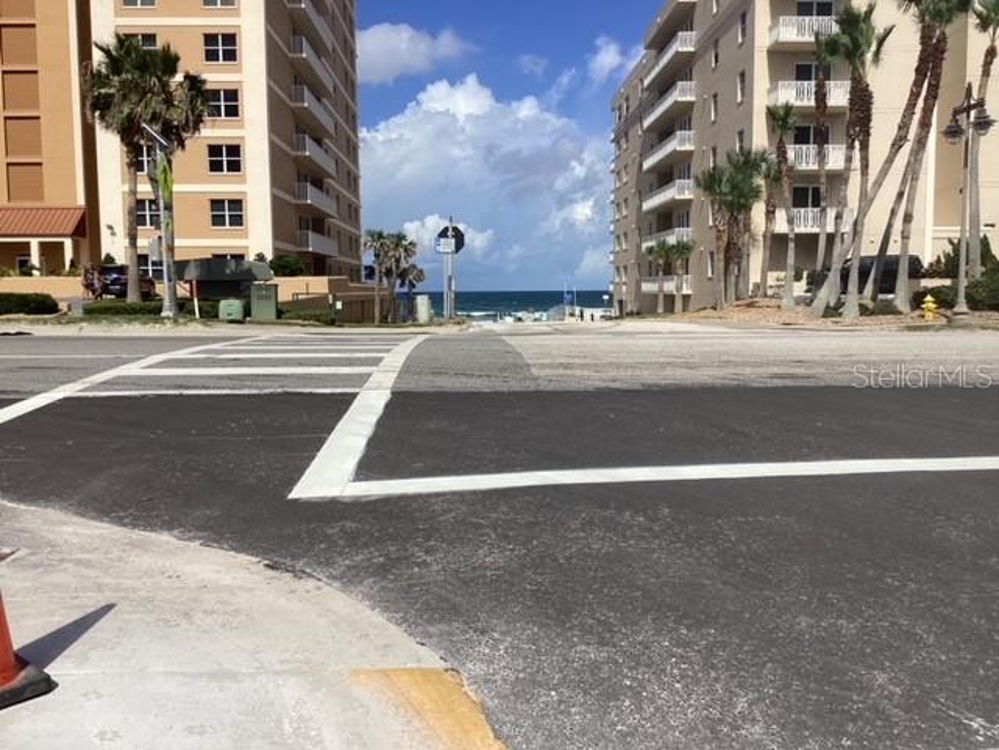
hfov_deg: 58.4
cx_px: 500
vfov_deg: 45.4
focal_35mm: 31
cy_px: 375
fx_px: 895
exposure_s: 1/2469
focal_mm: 3.3
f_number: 2.4
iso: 25
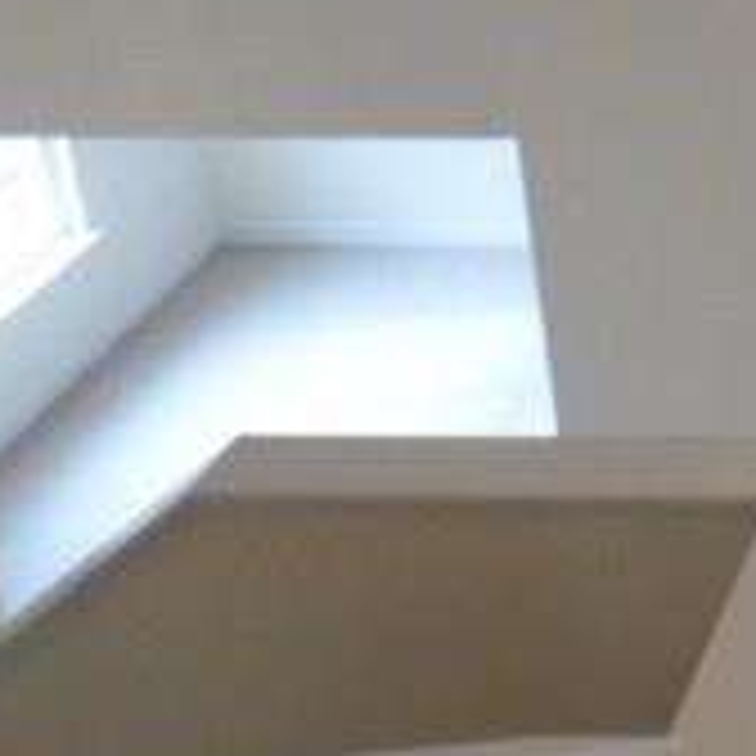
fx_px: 2001
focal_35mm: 81
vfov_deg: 19.7
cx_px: 1350
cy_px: -216
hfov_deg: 17.5
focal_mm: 4.3
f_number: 3.3
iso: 400
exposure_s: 1/60
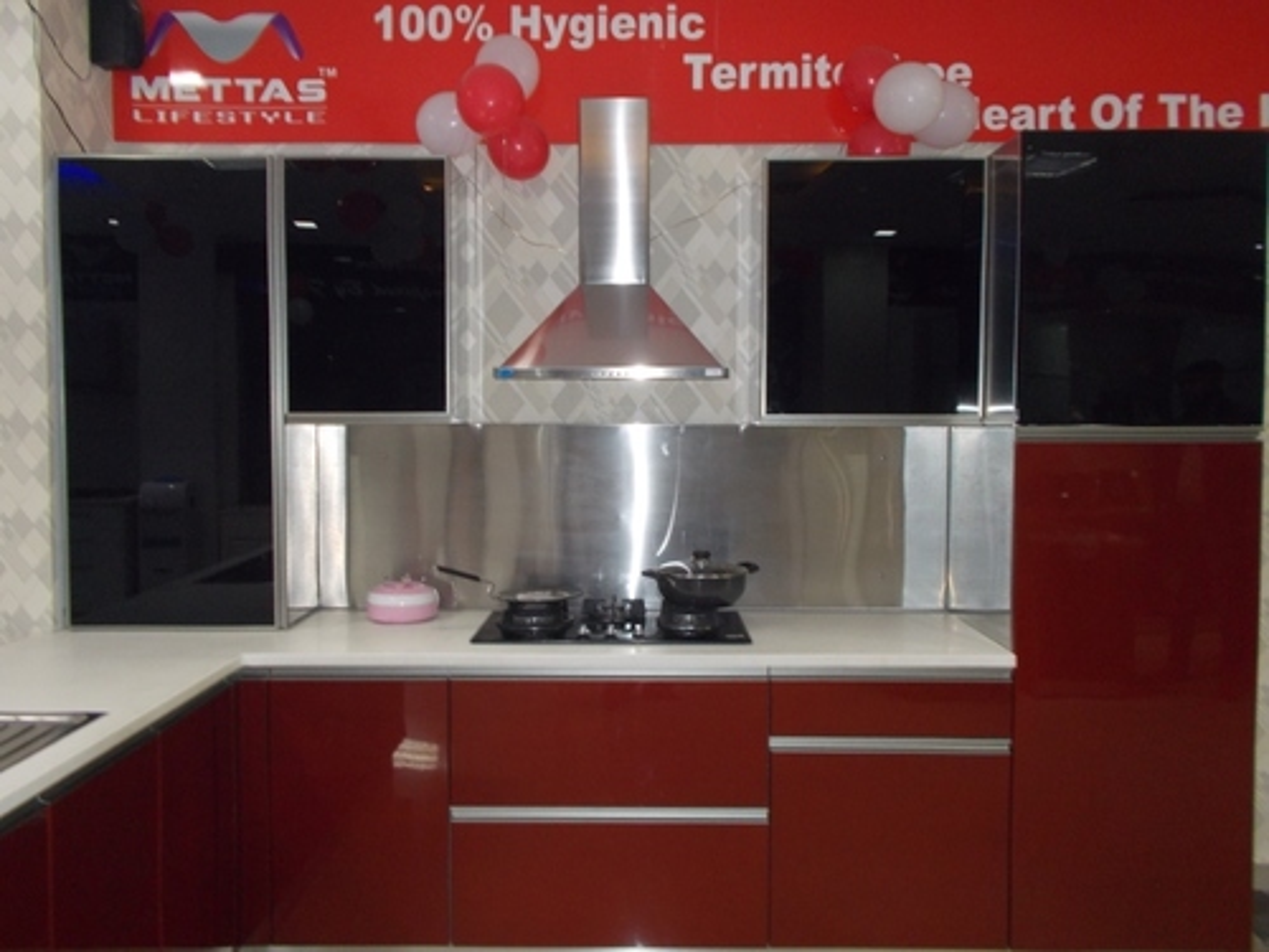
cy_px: 476
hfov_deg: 60.0
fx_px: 1100
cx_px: 634
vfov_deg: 46.8
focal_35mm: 30
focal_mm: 5.3
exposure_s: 1/25
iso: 200
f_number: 3.4
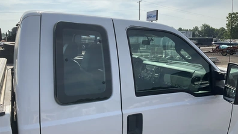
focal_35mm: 32
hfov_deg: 61.0
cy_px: 72
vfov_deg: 36.6
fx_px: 202
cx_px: 120
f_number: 1.8
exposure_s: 1/1848
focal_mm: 3
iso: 25
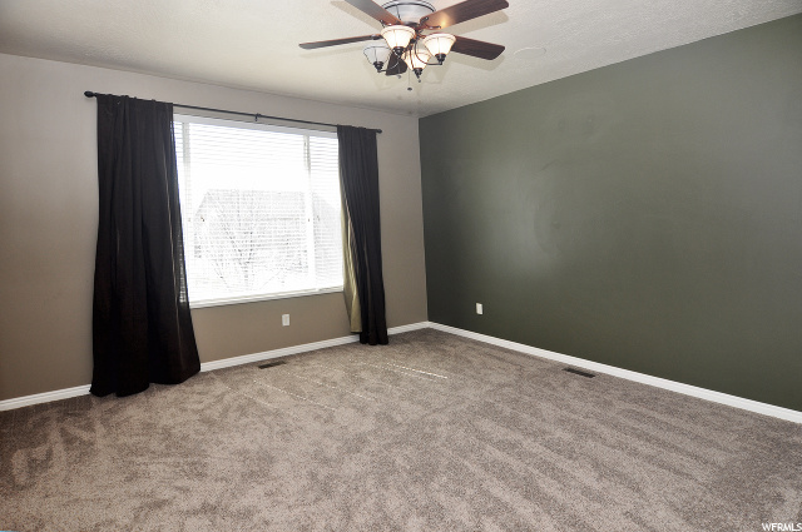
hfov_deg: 90.1
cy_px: 266
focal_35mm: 18
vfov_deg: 67.2
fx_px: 400
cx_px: 401
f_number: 5
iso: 200
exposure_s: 1/100
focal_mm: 12
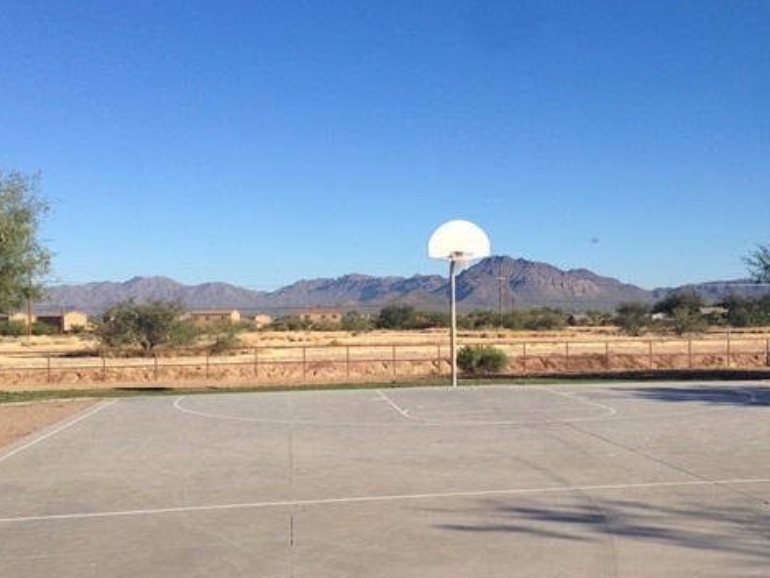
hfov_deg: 41.8
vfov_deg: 32.2
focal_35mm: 45
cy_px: 327
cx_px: 468
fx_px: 1001
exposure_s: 1/2008
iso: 50
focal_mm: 4.12
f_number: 2.4
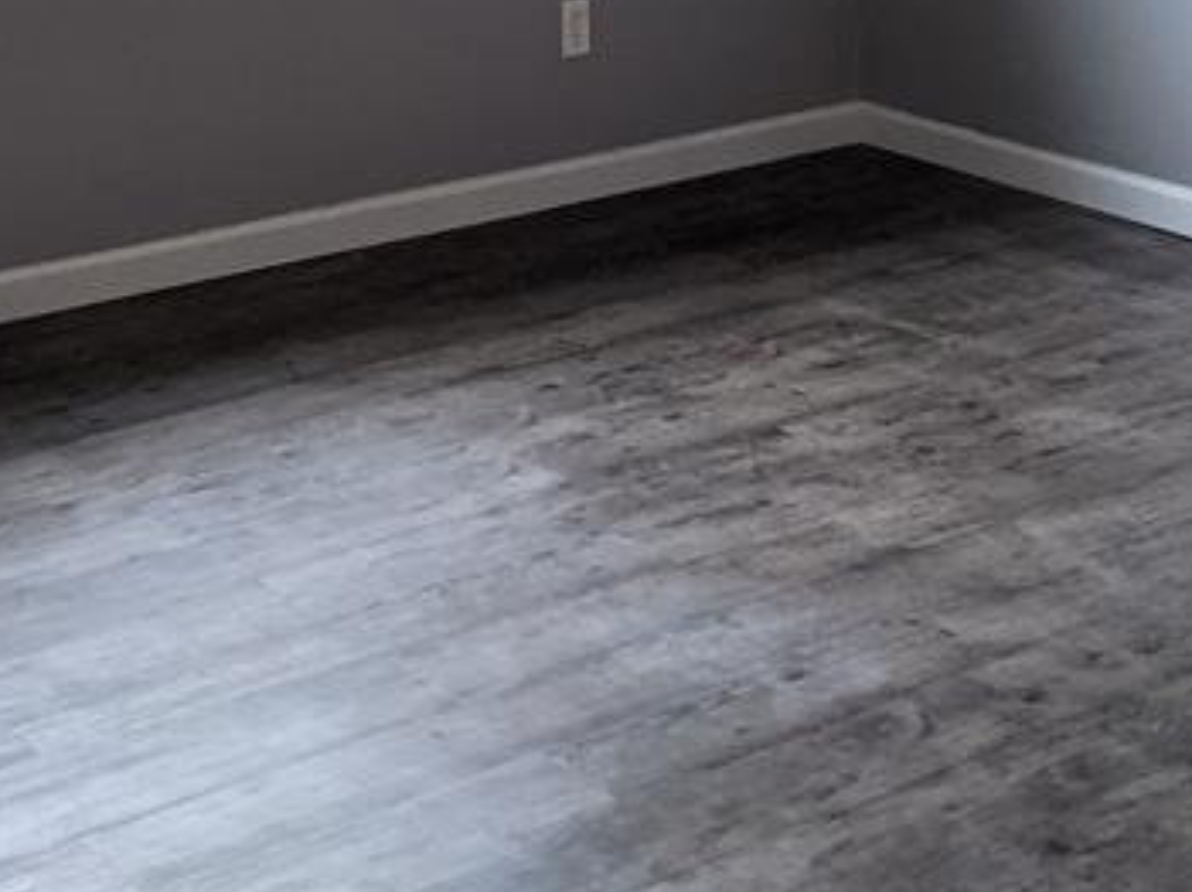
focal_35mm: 79
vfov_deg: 17.4
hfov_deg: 24.7
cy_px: -293
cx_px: 504
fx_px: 2718
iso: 54
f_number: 1.73
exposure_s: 1/120
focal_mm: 4.38
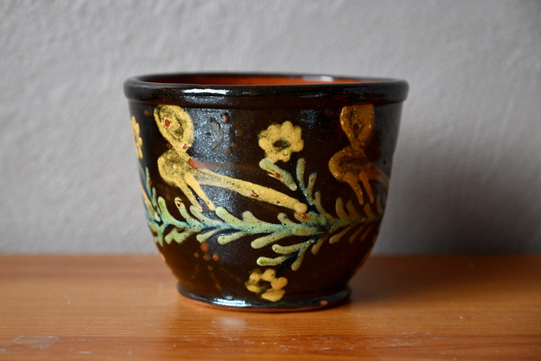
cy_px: 180
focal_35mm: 70
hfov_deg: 28.8
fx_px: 1052
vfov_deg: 19.5
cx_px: 270
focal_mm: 70
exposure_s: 1/80
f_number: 4
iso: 1600
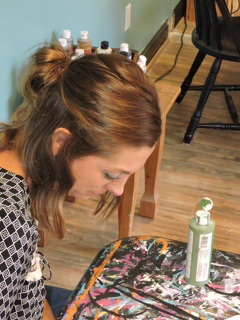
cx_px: 110
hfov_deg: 15.2
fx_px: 897
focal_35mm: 97
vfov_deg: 20.2
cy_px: 187
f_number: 3.5
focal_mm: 8.4
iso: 400
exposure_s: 1/50
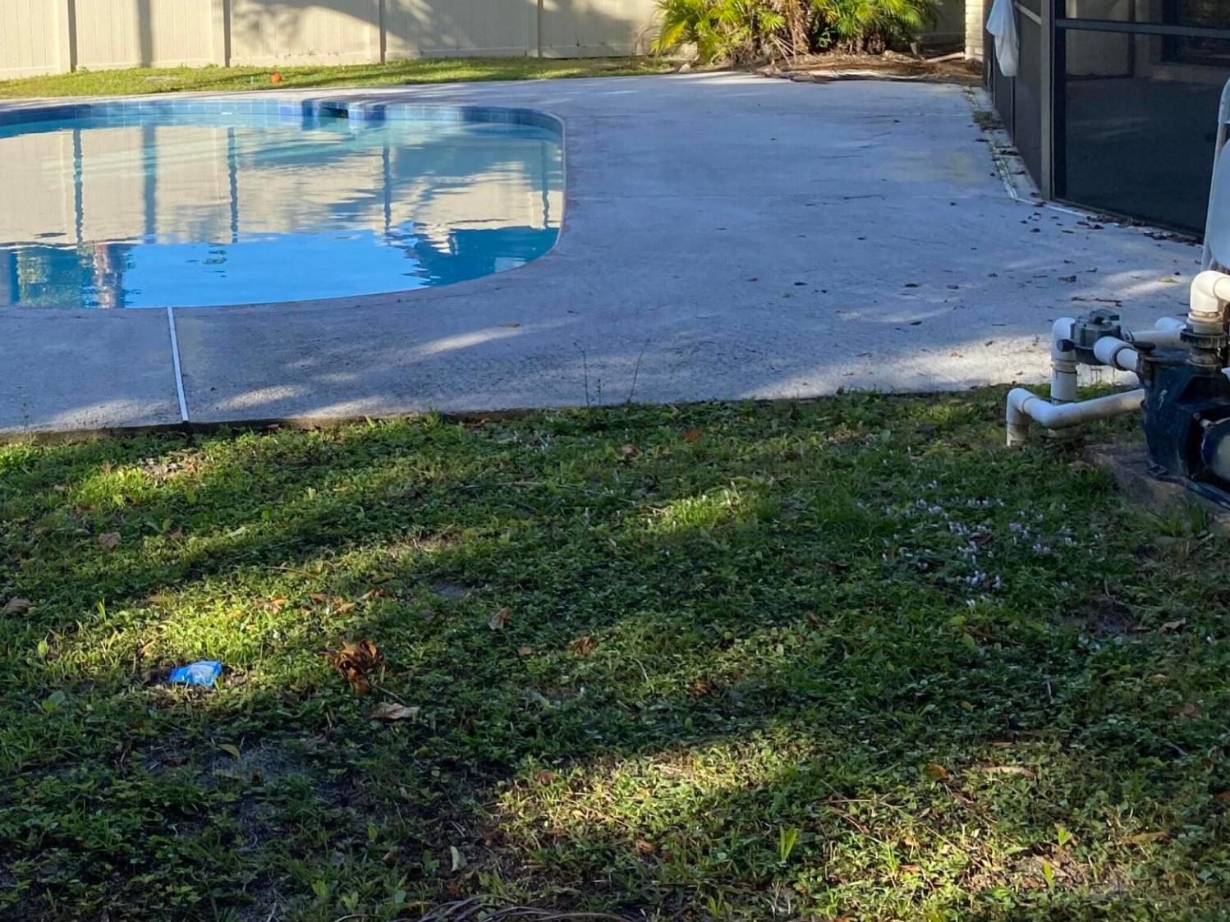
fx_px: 1776
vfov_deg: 27.9
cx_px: 105
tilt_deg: -3.2
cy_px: 74
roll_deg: +1.5
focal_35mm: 50
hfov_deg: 35.7
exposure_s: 1/957
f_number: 1.8
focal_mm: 4.25
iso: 32
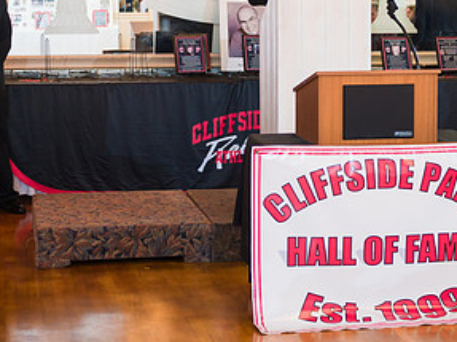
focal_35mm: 97
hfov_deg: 20.2
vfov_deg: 15.2
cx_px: 279
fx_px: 1280
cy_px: 85
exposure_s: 1/200
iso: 1000
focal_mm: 48
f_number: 3.2
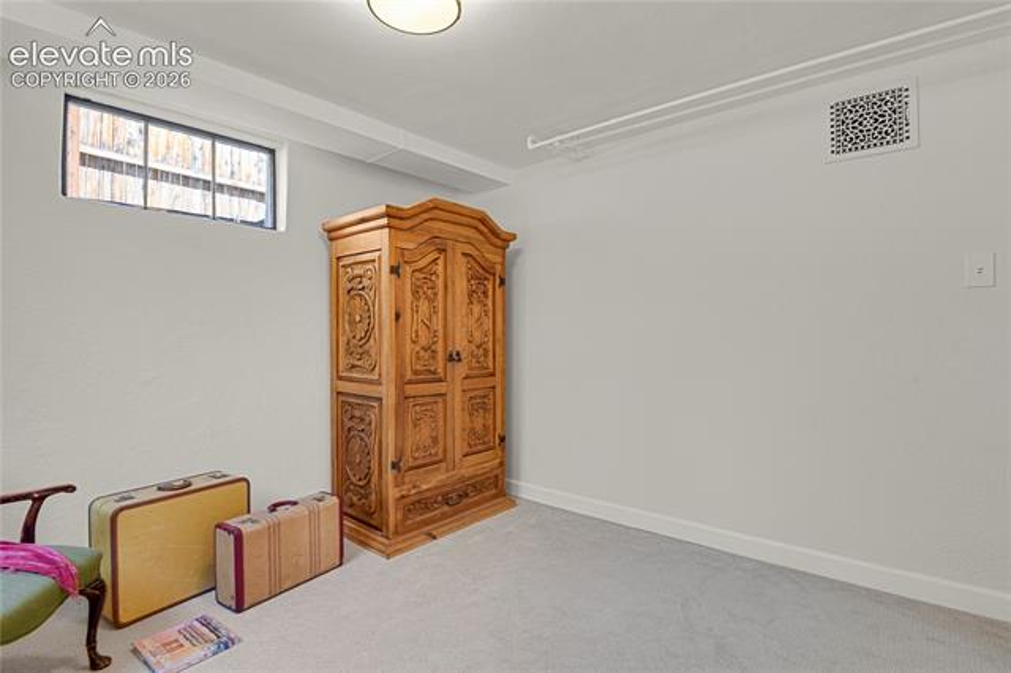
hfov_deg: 93.3
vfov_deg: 70.4
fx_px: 477
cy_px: 336
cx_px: 506
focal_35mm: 17
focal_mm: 17
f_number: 8
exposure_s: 3
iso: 250
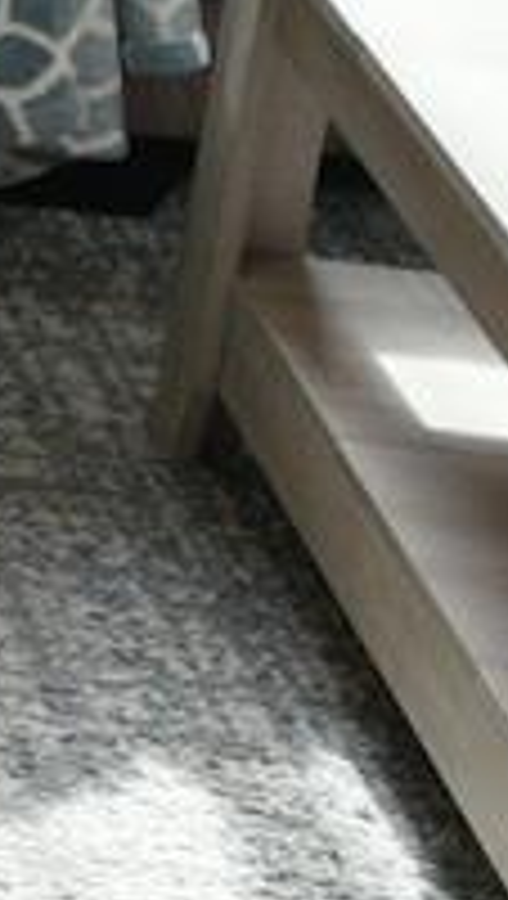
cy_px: -693
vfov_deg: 10.1
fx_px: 4797
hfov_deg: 4.2
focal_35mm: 201
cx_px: -2945
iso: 1000
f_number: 6.3
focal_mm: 20
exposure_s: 1/125
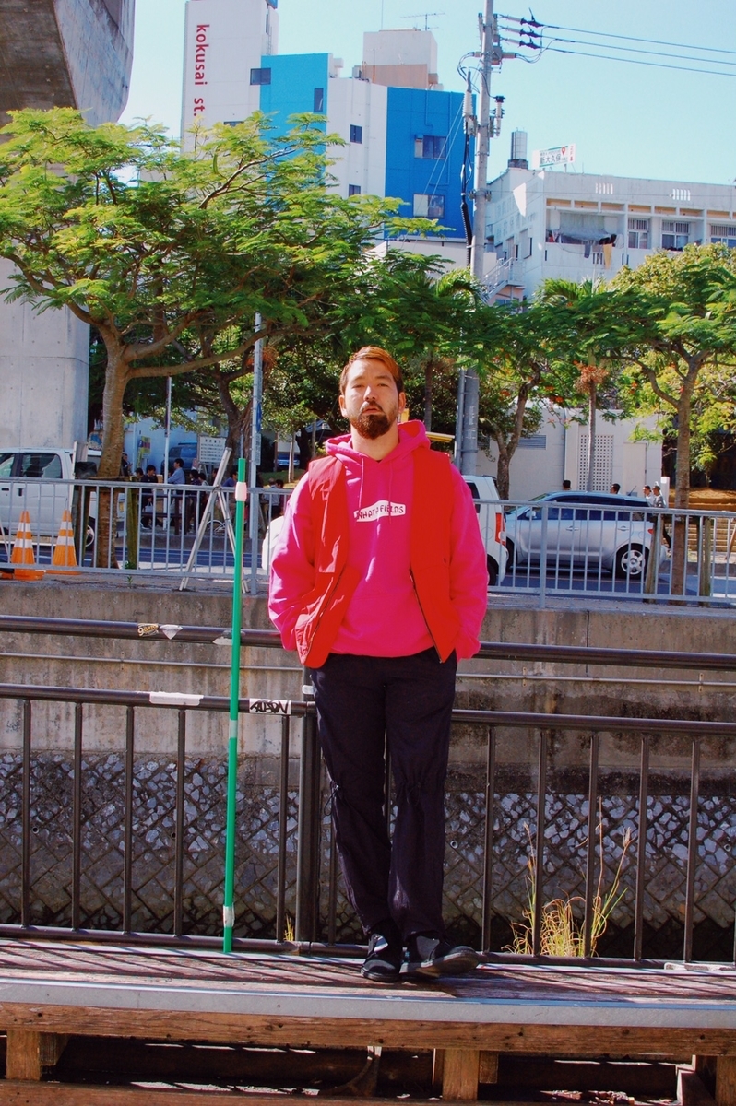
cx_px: 368
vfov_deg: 37.9
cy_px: 553
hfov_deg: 25.7
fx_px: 1613
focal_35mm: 52
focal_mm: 35
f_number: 10
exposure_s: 1/400
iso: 800
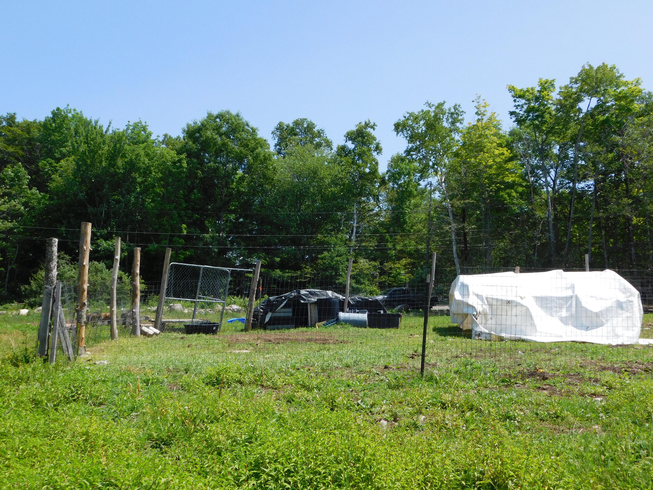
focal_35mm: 40
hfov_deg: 46.8
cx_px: 326
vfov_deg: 36.0
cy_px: 245
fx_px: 755
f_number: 3.6
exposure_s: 1/1000
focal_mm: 7.1
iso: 125
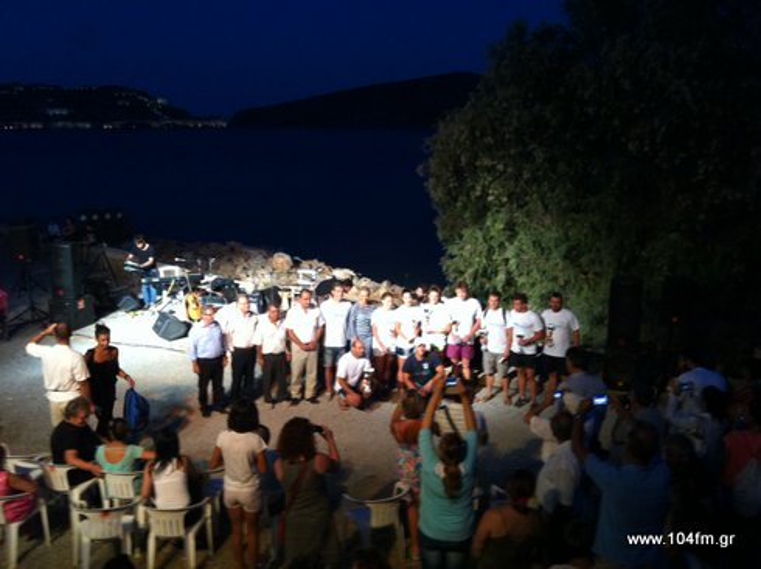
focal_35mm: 35
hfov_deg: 52.7
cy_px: 284
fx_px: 768
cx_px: 380
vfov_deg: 40.6
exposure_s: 1/15
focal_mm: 3.85
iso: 250
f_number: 2.8
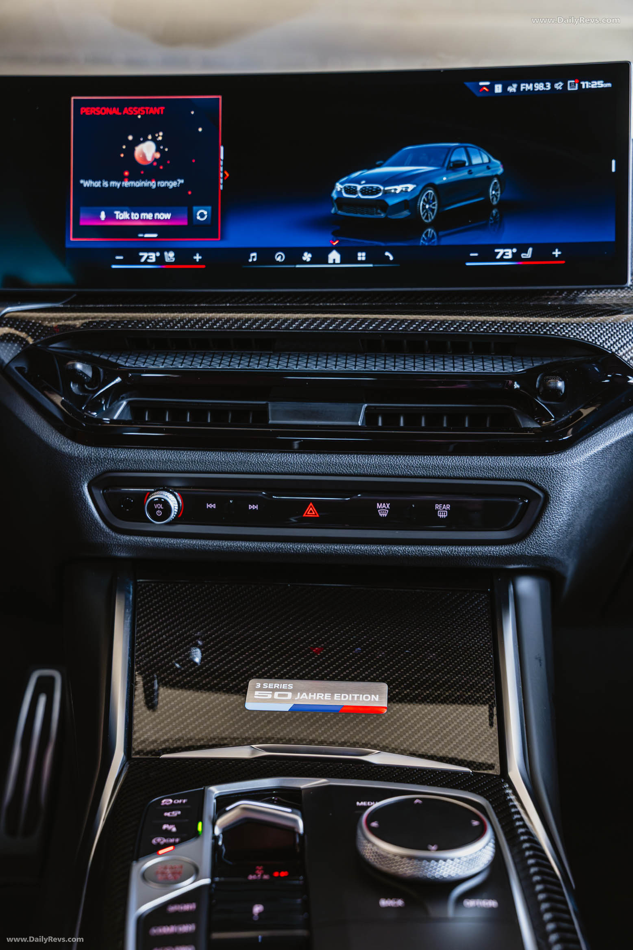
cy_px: 475
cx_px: 316
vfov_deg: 47.0
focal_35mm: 41
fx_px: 1092
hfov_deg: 32.3
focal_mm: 41.4
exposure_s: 1/40
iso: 640
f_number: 5
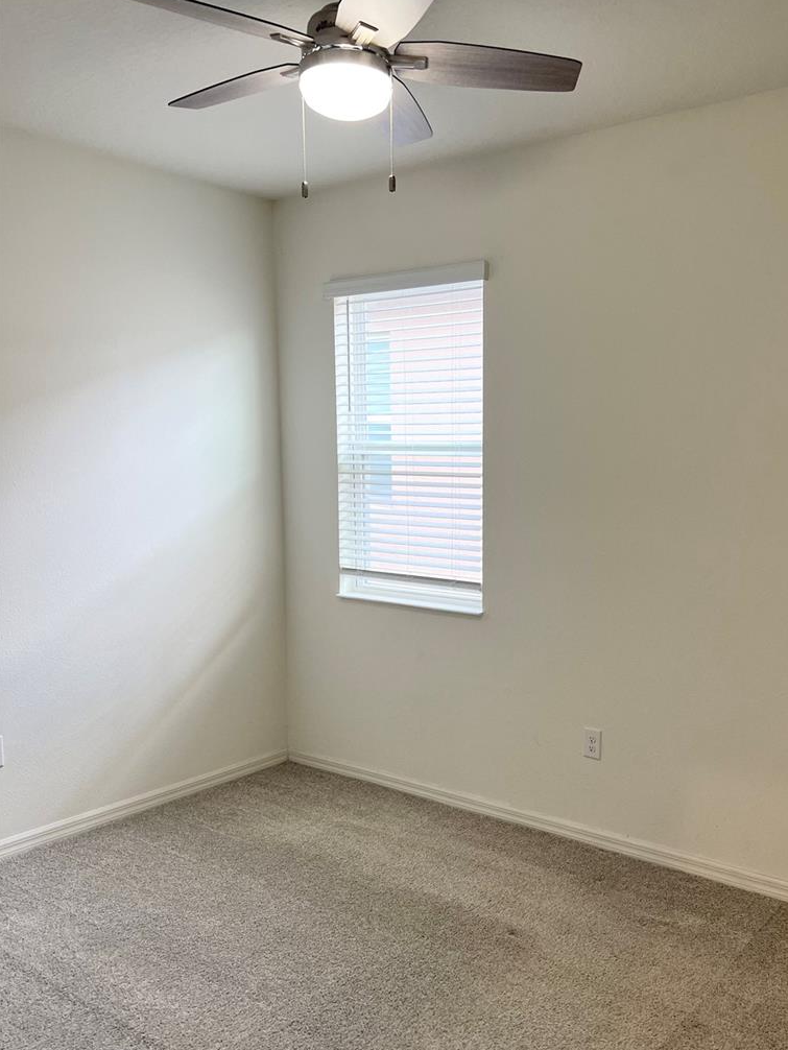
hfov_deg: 45.3
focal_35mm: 31
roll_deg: -0.6
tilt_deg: -5.8
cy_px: 581
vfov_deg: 58.2
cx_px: 465
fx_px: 941
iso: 100
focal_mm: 5.7
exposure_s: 1/120
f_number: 1.5
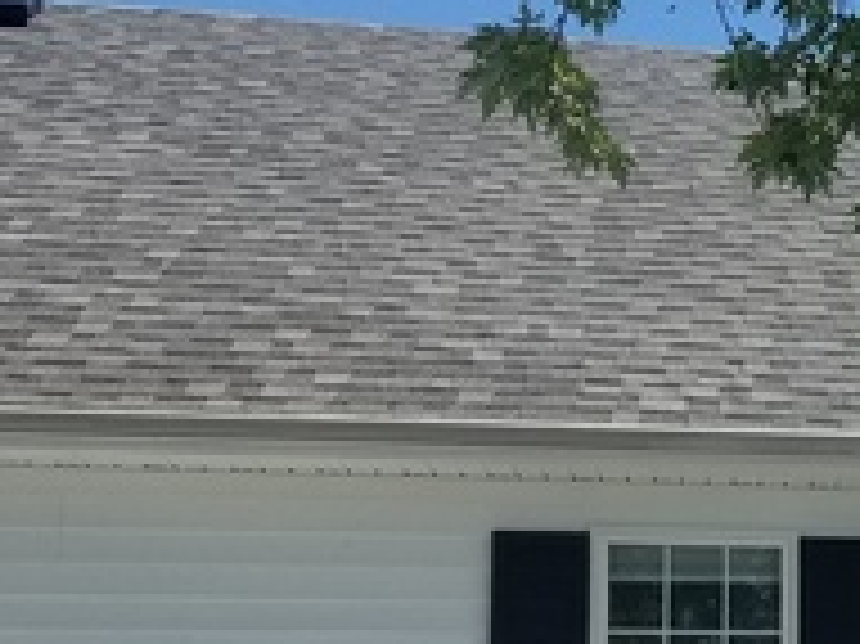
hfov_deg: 18.8
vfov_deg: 16.1
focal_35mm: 91
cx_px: 1317
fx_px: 2259
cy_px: 540
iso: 50
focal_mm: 4.2
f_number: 1.7
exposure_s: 1/2504
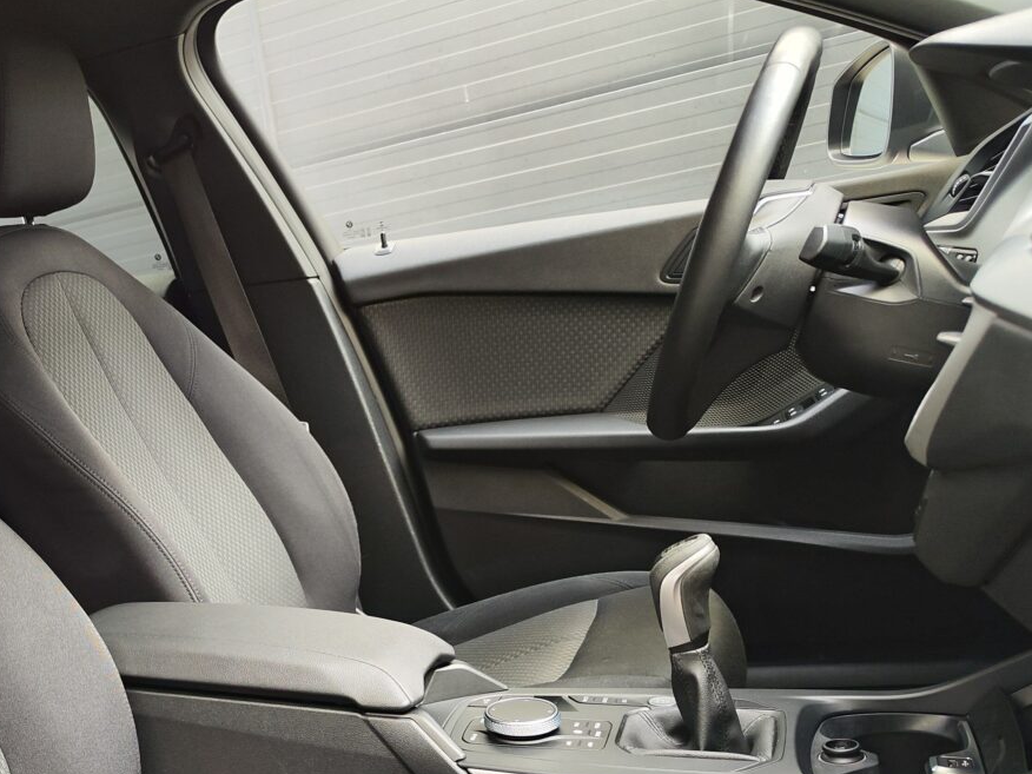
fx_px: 1252
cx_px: 156
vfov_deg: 33.5
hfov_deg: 42.1
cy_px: 608
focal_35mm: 42
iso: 423
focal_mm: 7.01
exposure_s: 1/100
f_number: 1.69
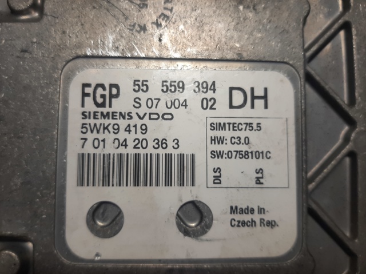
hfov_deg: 67.3
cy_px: 137
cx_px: 183
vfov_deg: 53.0
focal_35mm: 26
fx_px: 275
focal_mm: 3.93
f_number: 1.7
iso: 40
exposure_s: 1/169
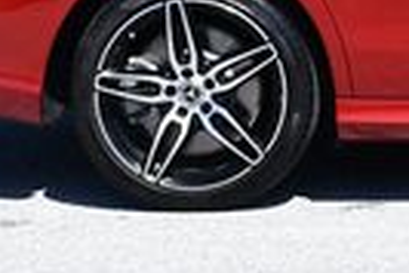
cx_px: 680
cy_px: -310
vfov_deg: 4.7
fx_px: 3287
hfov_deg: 7.0
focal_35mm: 289
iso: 160
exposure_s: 1/250
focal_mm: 30
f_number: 8
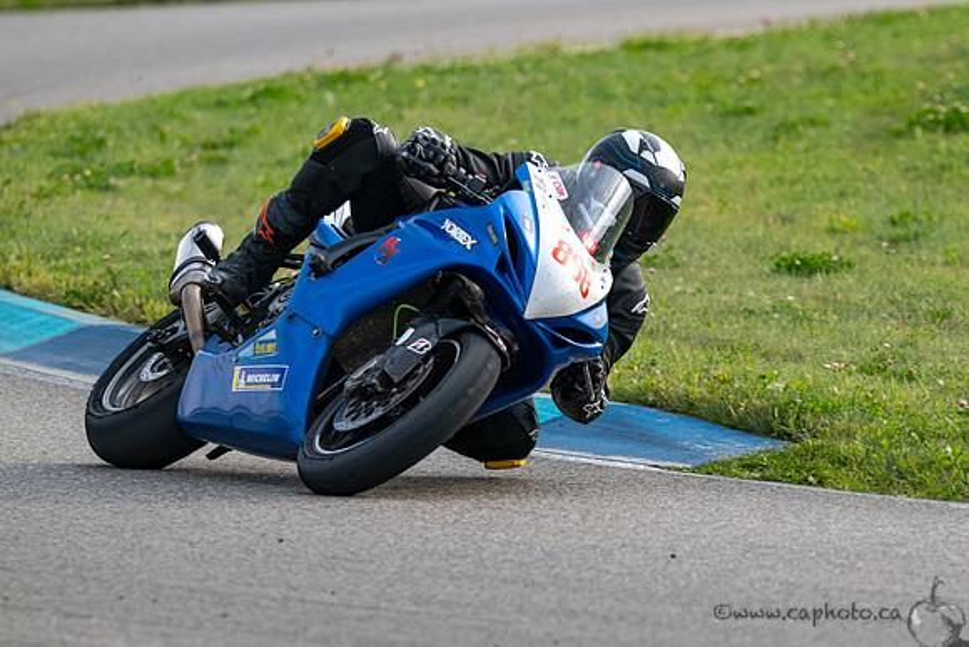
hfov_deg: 4.0
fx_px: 13719
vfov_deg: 2.7
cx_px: 492
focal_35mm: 510
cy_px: 308
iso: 450
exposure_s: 1/1250
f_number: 6
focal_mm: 400
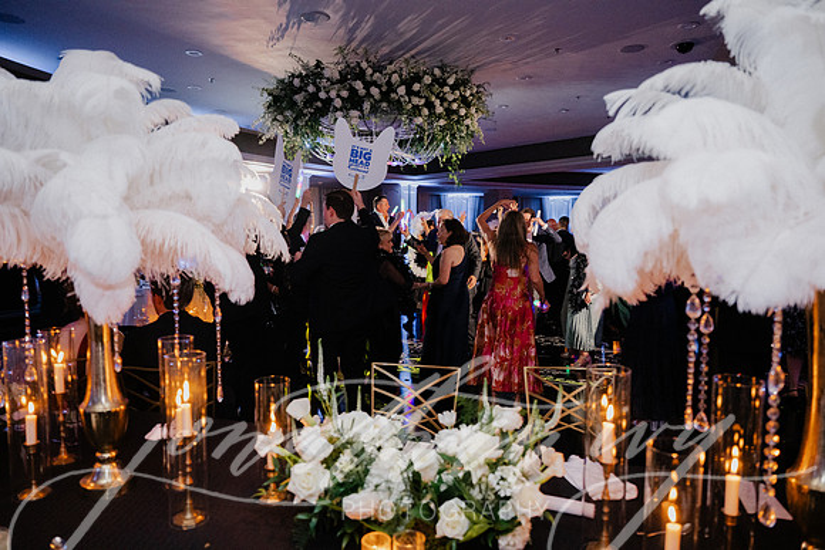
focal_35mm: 24
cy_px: 275
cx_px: 412
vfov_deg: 53.2
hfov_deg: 73.7
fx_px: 550
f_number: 2.8
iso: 3200
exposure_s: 1/125
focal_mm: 24
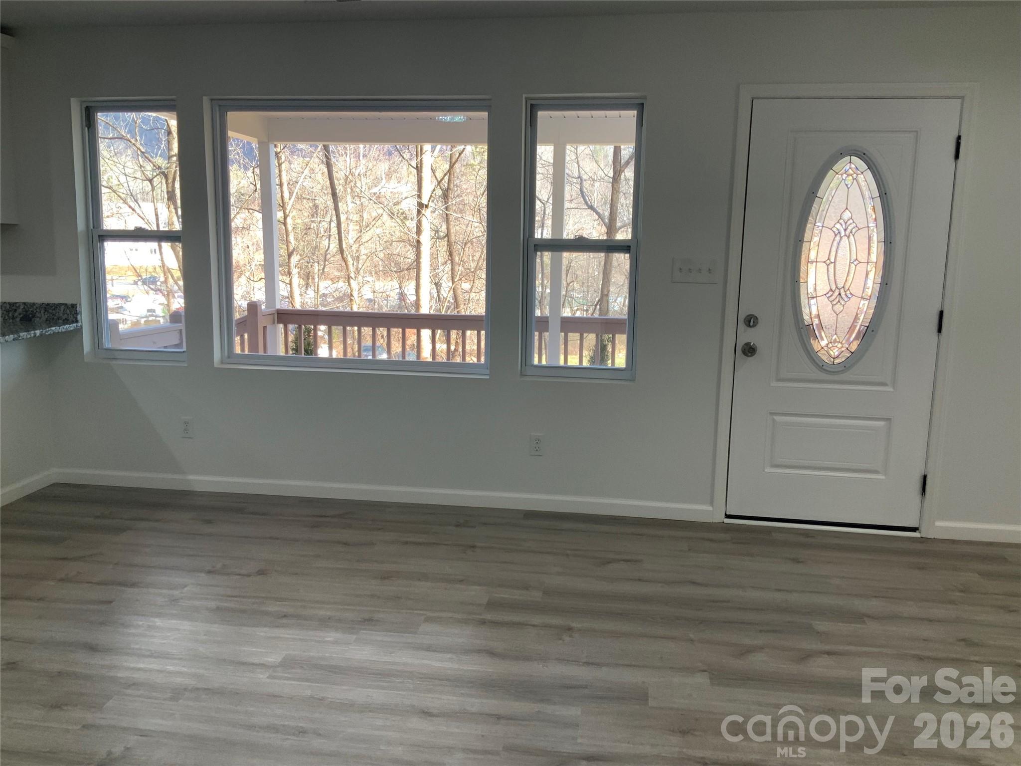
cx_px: 510
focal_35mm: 29
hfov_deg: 61.7
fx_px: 855
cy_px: 383
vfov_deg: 48.2
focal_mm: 3
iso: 40
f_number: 1.8
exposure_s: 1/120
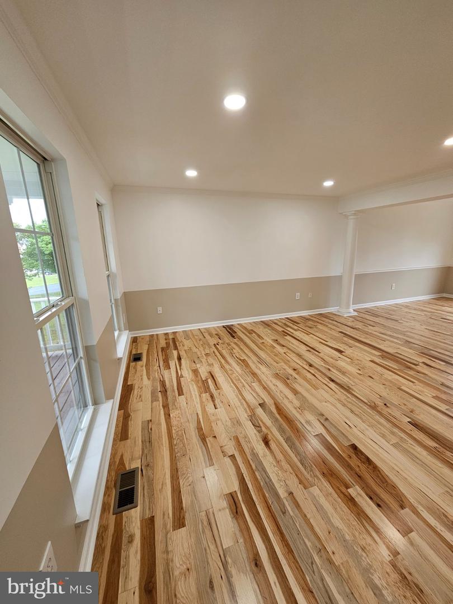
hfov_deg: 89.9
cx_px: 226
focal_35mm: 13
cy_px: 302
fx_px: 227
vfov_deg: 106.2
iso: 64
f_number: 2.2
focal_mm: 2.2
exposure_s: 1/60
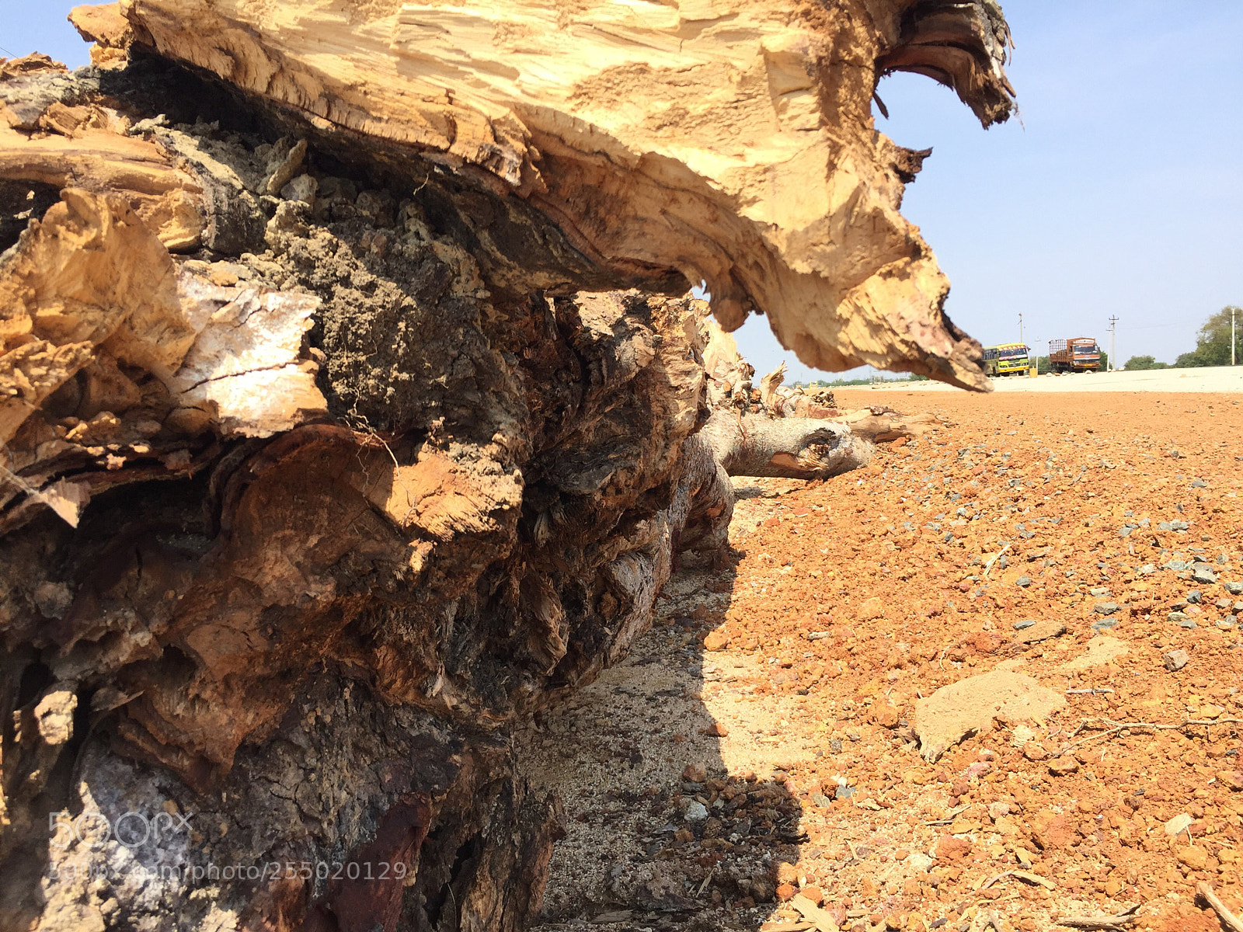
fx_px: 1041
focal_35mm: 29
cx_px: 622
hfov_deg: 61.7
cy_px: 466
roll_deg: +3.4
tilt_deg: -4.4
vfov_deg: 48.2
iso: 32
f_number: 2.2
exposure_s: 1/1276
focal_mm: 4.15
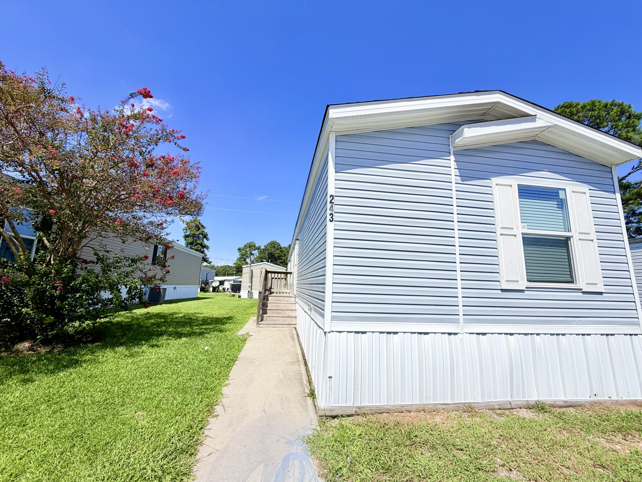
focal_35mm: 14
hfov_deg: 102.1
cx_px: 321
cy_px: 241
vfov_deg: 85.7
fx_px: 260
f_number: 2.2
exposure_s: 1/1613
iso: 20
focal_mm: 2.22
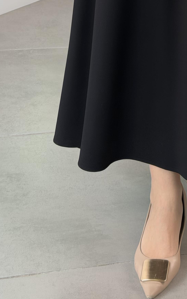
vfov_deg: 17.3
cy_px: -23
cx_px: 207
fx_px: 954
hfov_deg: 11.0
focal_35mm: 117
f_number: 1.78
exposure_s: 1/125
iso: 50
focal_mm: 6.76
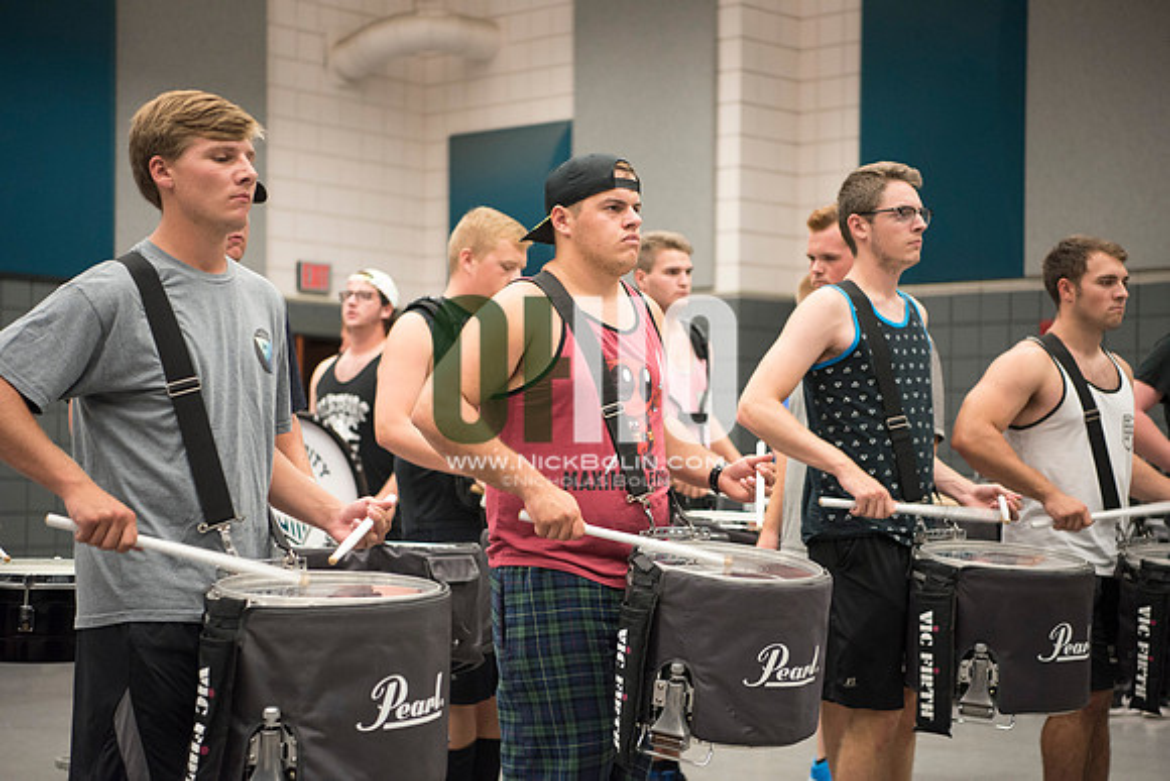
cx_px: 585
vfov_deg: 19.5
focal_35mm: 70
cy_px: 390
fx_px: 2275
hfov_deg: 28.8
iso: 1250
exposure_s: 1/160
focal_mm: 70
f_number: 2.8
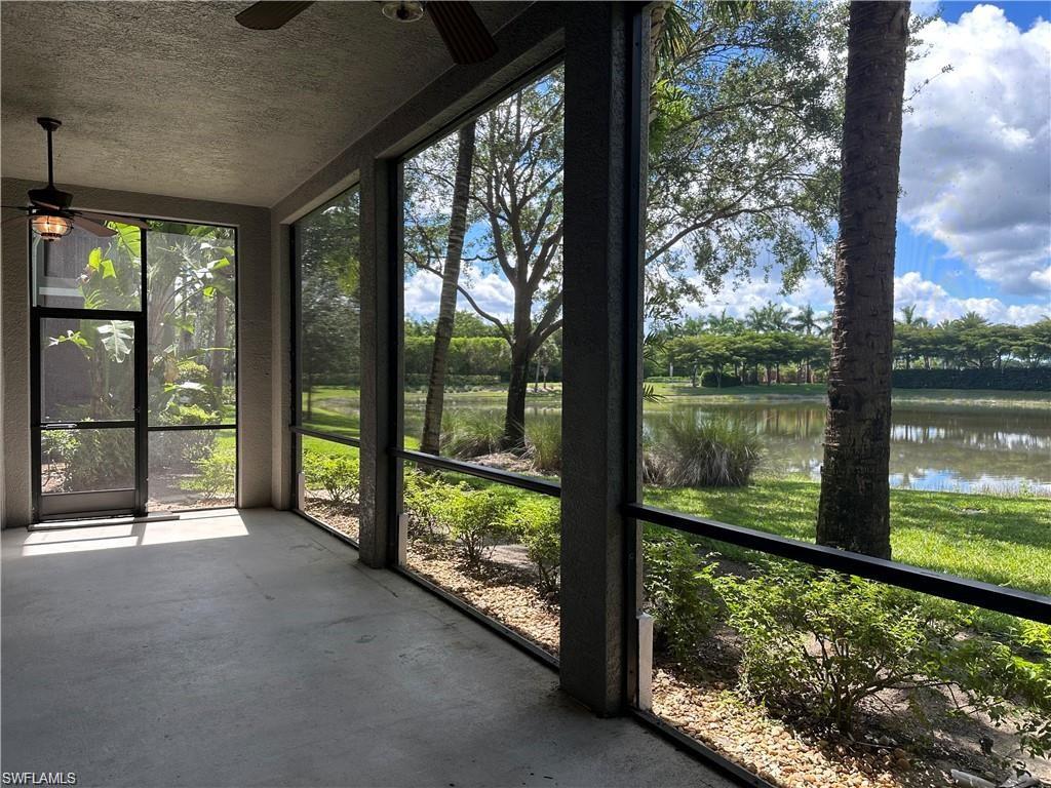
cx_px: 526
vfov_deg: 56.8
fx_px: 729
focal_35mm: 24
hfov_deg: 71.6
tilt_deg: -2.7
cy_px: 394
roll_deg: -1.0
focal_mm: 6.86
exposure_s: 1/729
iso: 80
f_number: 1.78
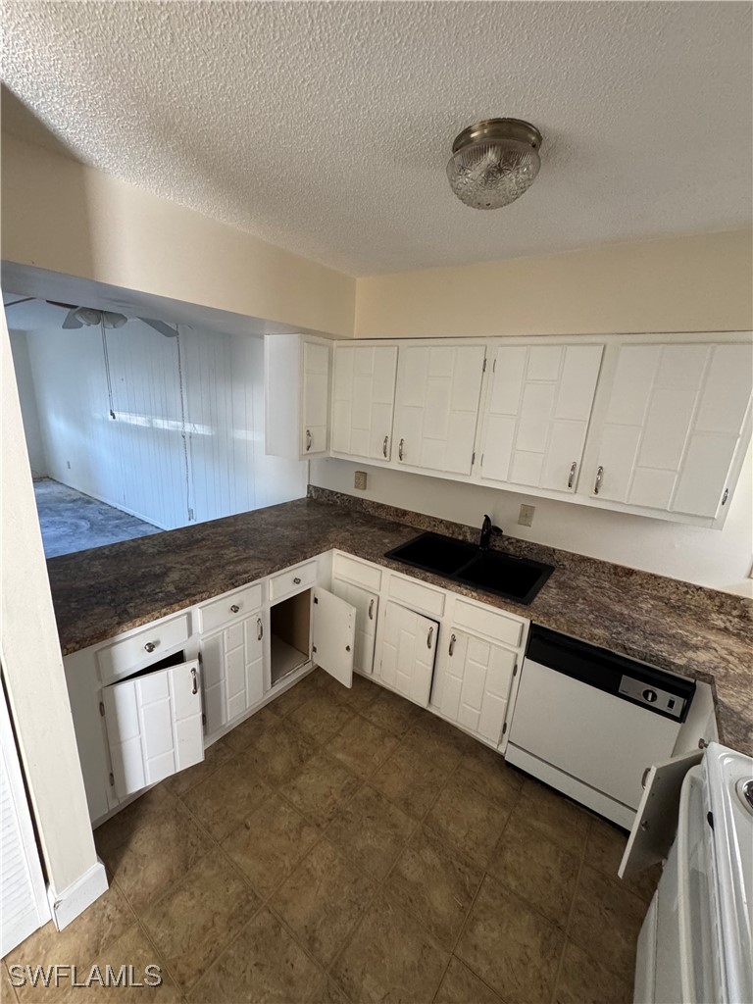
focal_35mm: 14
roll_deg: -3.9
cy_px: 502
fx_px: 406
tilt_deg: -14.4
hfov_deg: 85.7
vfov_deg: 102.1
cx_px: 376
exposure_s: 1/60
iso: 500
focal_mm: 2.22
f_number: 2.2
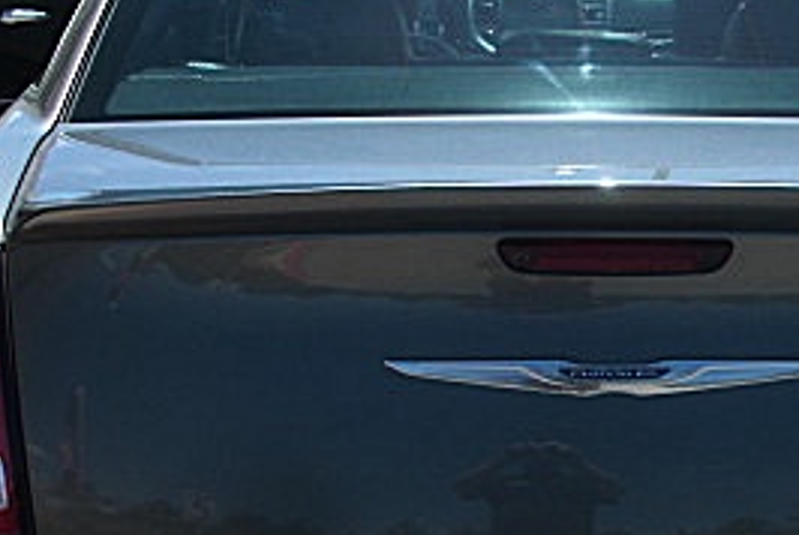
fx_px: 2000
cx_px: 553
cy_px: 397
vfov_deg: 15.2
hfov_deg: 22.5
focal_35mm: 90
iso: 50
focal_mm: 6.3
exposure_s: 1/640
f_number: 2.8
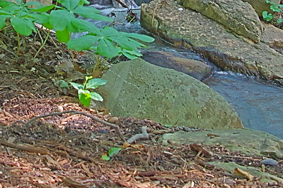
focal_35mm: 92
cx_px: 98
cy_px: -33
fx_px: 722
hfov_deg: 22.1
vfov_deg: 14.4
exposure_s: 1/20
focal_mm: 24
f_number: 11
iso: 1600
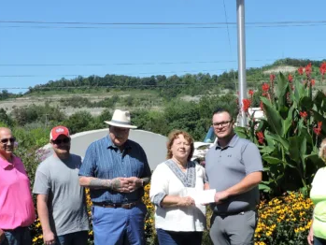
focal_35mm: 63
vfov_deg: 23.2
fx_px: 594
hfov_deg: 30.6
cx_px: 193
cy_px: 166
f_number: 3.2
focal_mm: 5.9
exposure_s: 1/1250
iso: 100
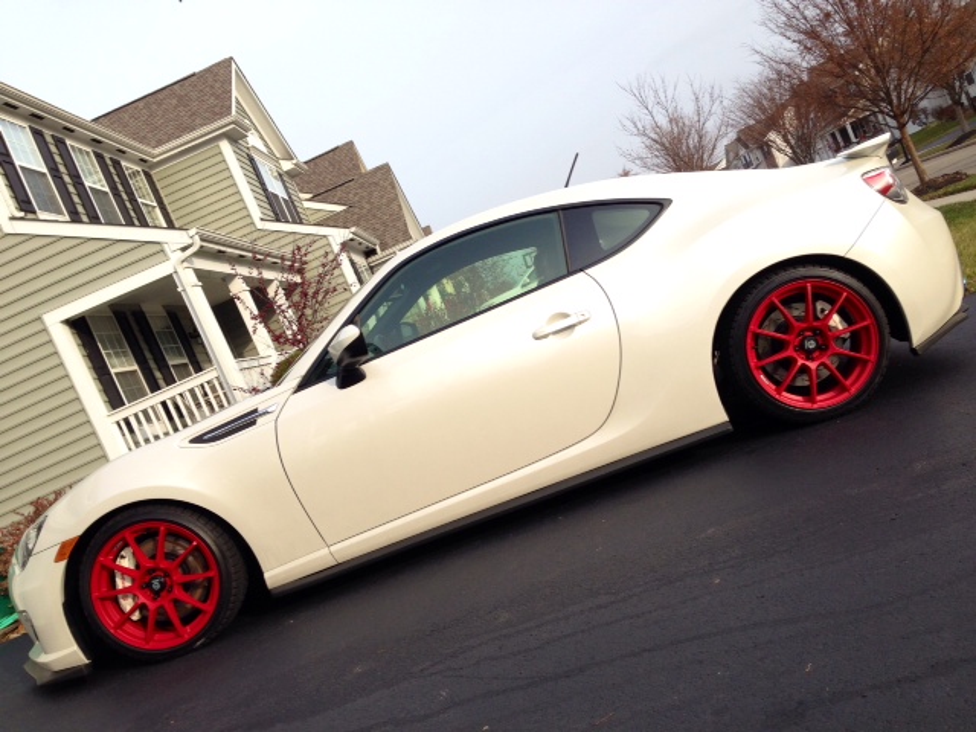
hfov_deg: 55.4
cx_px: 488
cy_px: 366
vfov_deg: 42.9
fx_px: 930
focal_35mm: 33
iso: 50
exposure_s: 1/616
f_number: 2.4
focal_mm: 4.12
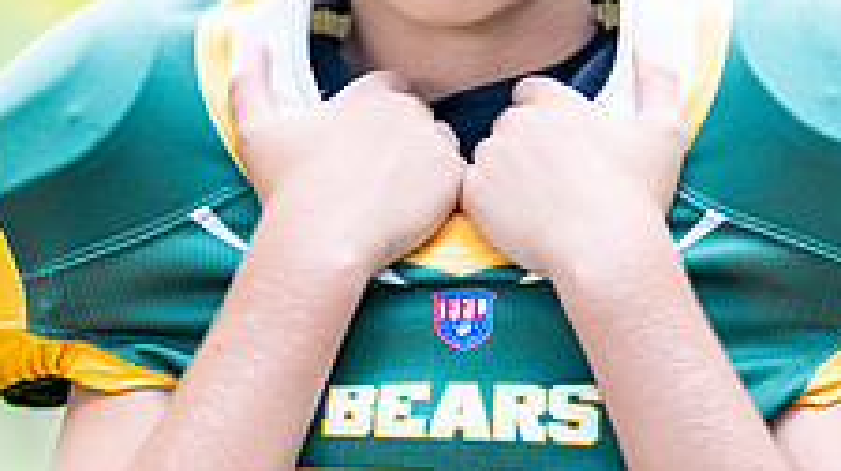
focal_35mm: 195
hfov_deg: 11.1
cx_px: 524
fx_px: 4344
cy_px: 106
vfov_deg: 6.2
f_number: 1.2
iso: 320
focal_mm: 50
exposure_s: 1/1250
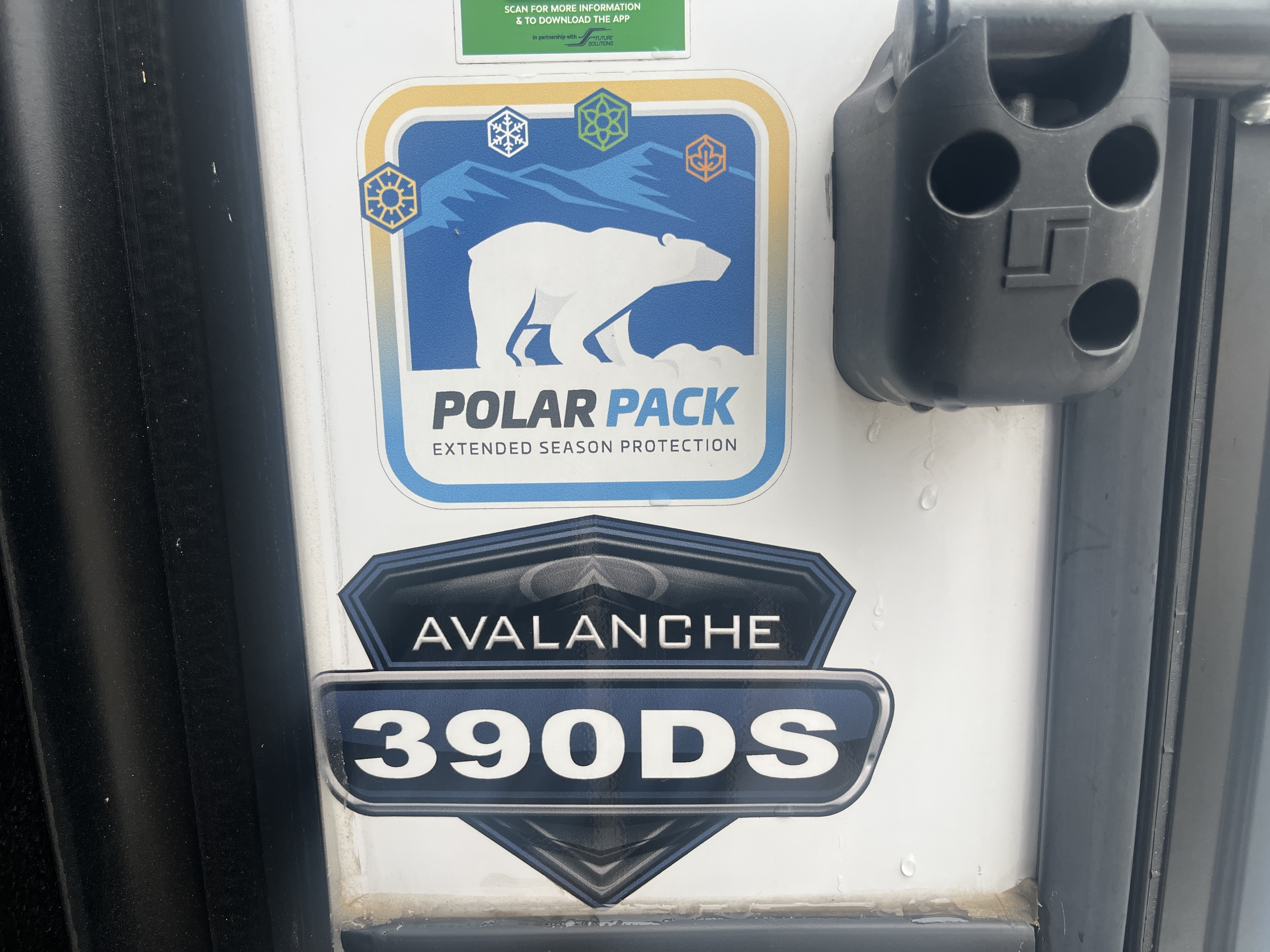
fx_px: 954
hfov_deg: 67.3
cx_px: 635
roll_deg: +1.3
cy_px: 476
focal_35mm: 26
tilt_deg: -10.4
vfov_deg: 53.1
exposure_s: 1/751
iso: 50
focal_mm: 5.1
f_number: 1.6
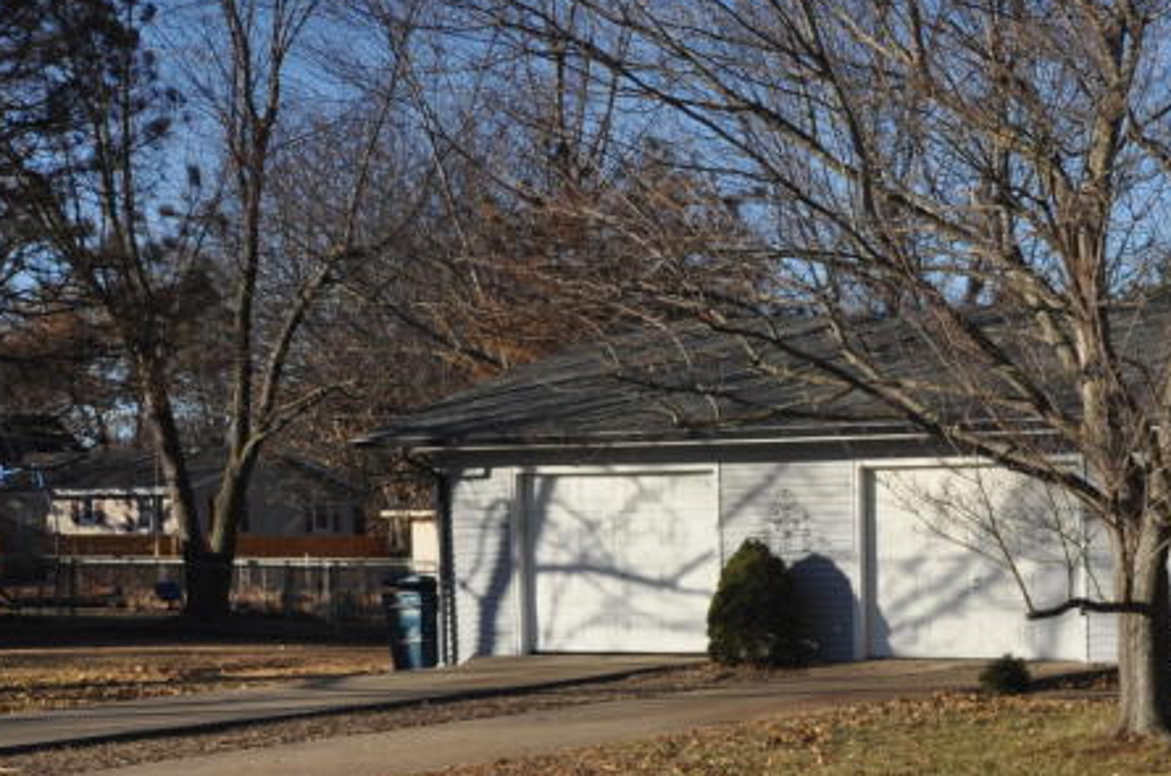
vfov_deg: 17.2
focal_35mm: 78
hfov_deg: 24.0
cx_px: 1363
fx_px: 2533
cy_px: 679
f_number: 9
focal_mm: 20
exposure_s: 1/320
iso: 200
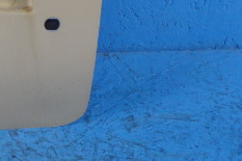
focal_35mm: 80
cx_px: -71
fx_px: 537
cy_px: -86
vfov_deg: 15.6
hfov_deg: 22.7
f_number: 3.9
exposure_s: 1/30
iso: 200
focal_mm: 5
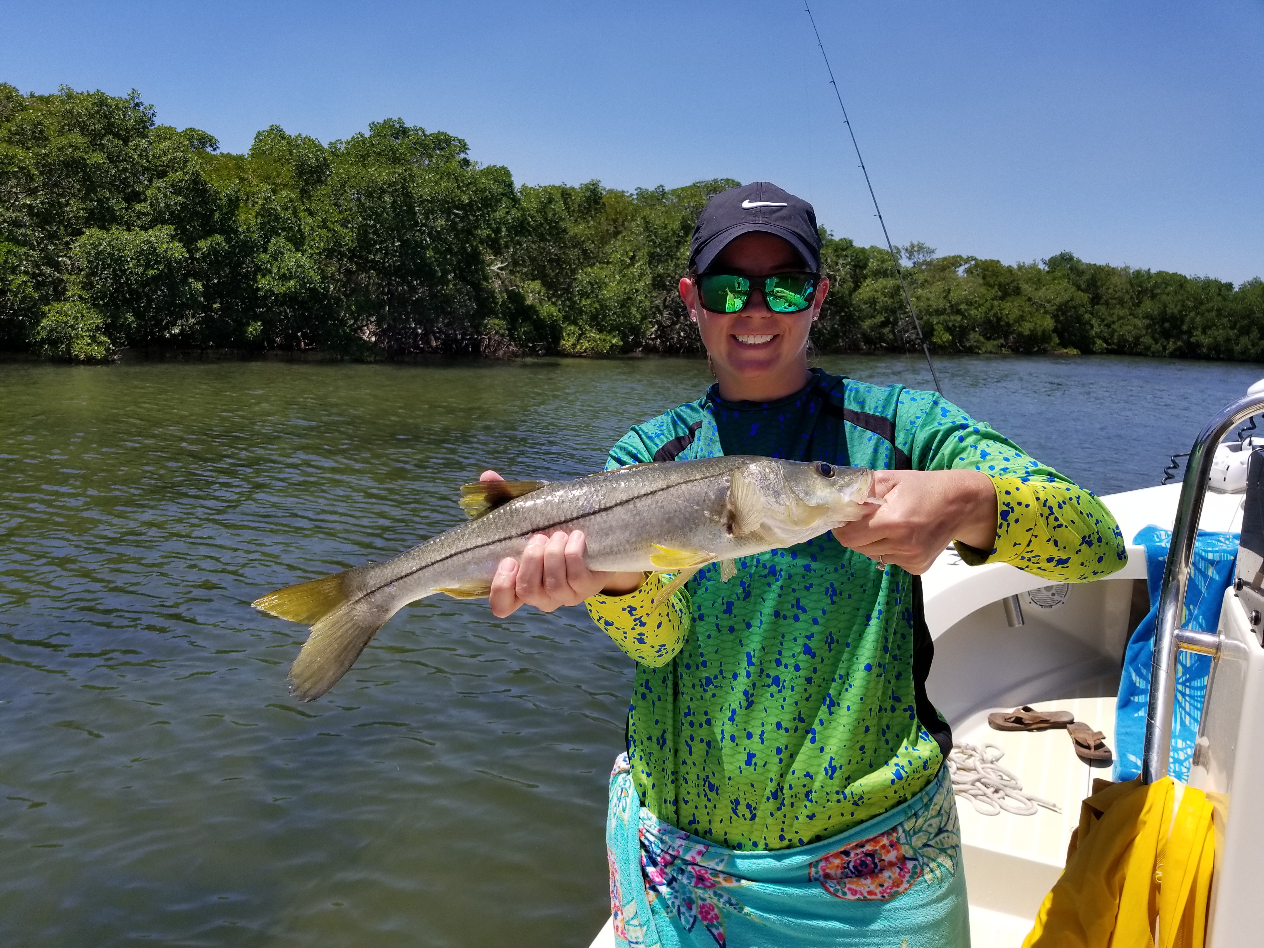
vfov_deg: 53.1
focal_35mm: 26
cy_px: 474
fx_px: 949
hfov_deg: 67.3
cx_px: 632
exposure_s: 1/3384
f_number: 1.7
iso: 50
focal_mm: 4.25
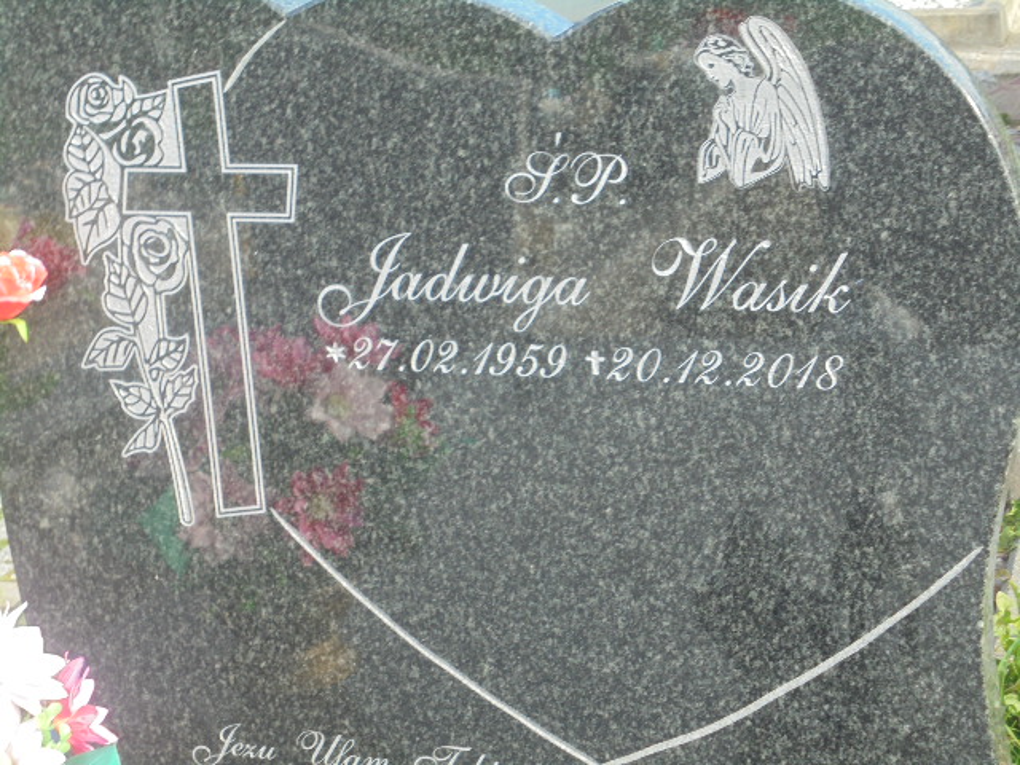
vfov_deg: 20.2
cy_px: 382
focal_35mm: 73
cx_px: 510
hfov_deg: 26.7
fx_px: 2151
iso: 100
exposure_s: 1/80
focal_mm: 13.1
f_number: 6.1
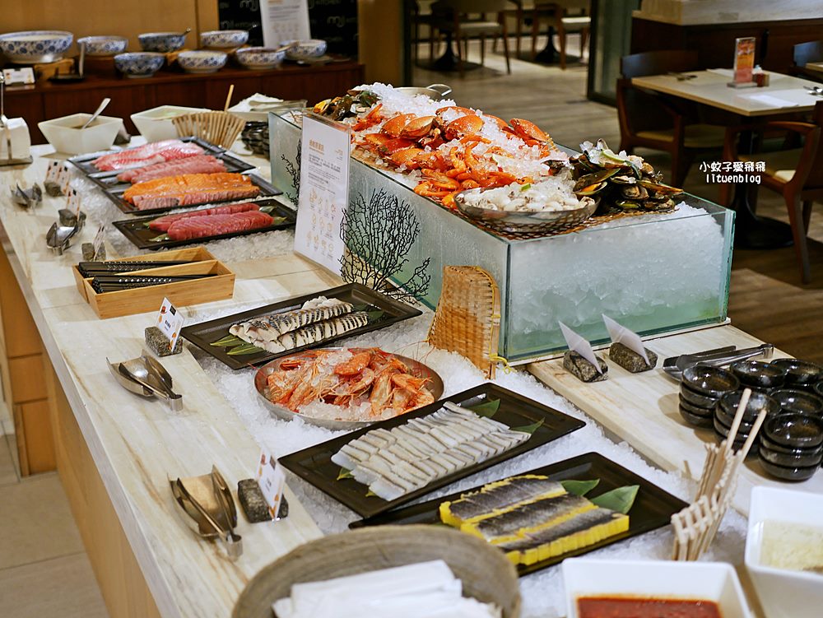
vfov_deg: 29.1
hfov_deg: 38.2
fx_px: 1189
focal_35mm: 50
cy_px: 309
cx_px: 412
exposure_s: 1/60
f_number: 1.8
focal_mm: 25
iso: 250
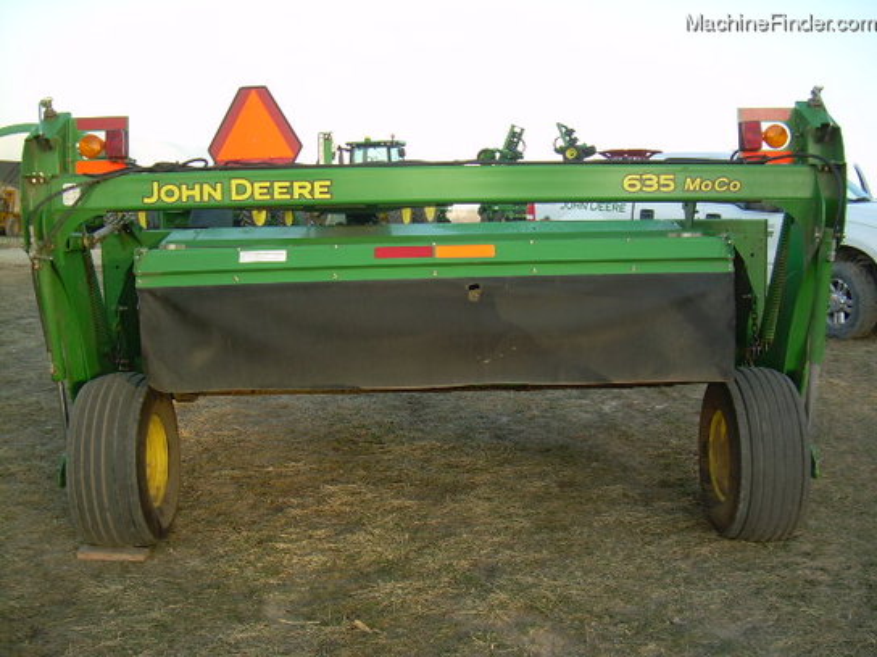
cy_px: 328
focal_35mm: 38
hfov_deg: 49.0
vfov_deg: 37.7
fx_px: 963
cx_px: 438
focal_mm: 6.3
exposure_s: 1/149
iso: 50
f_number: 2.8
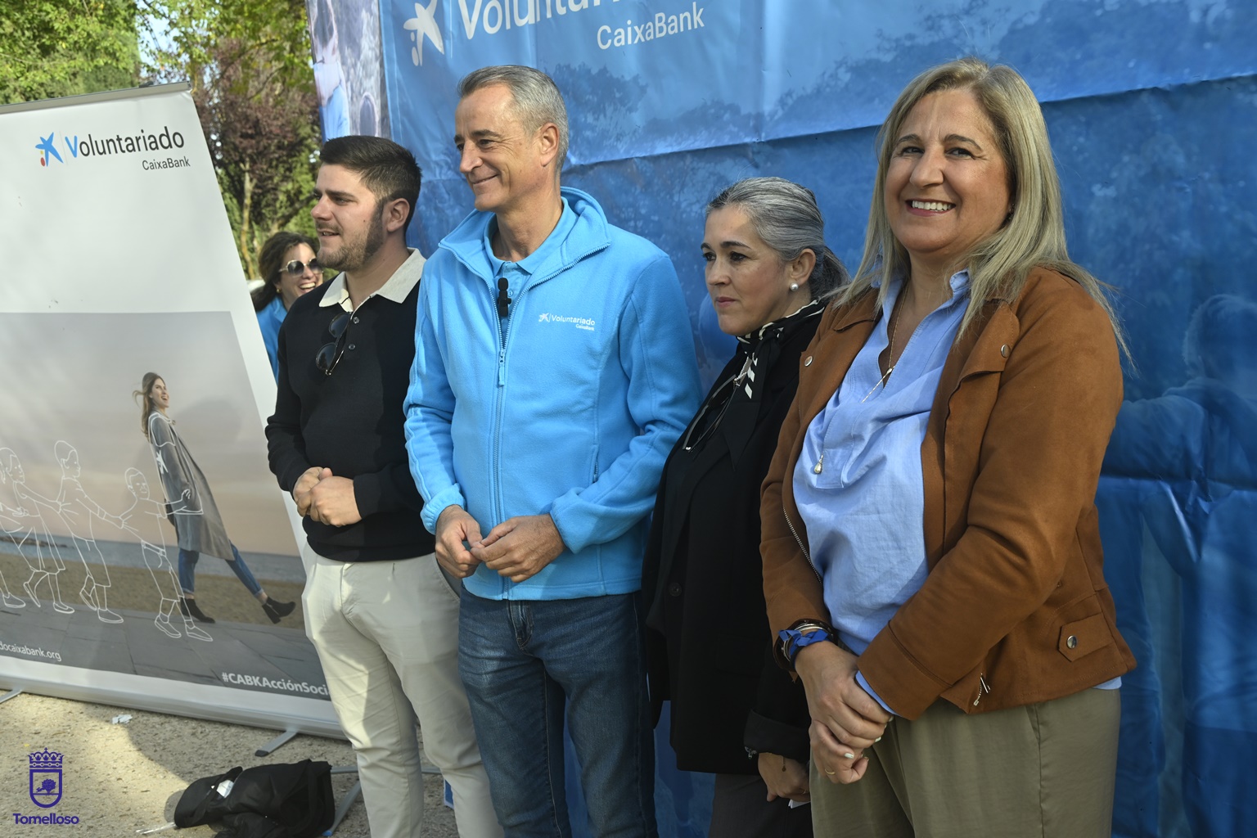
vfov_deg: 35.1
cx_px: 628
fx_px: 1327
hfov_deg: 50.7
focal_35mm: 38
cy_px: 419
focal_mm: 38
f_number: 8
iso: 500
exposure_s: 1/400
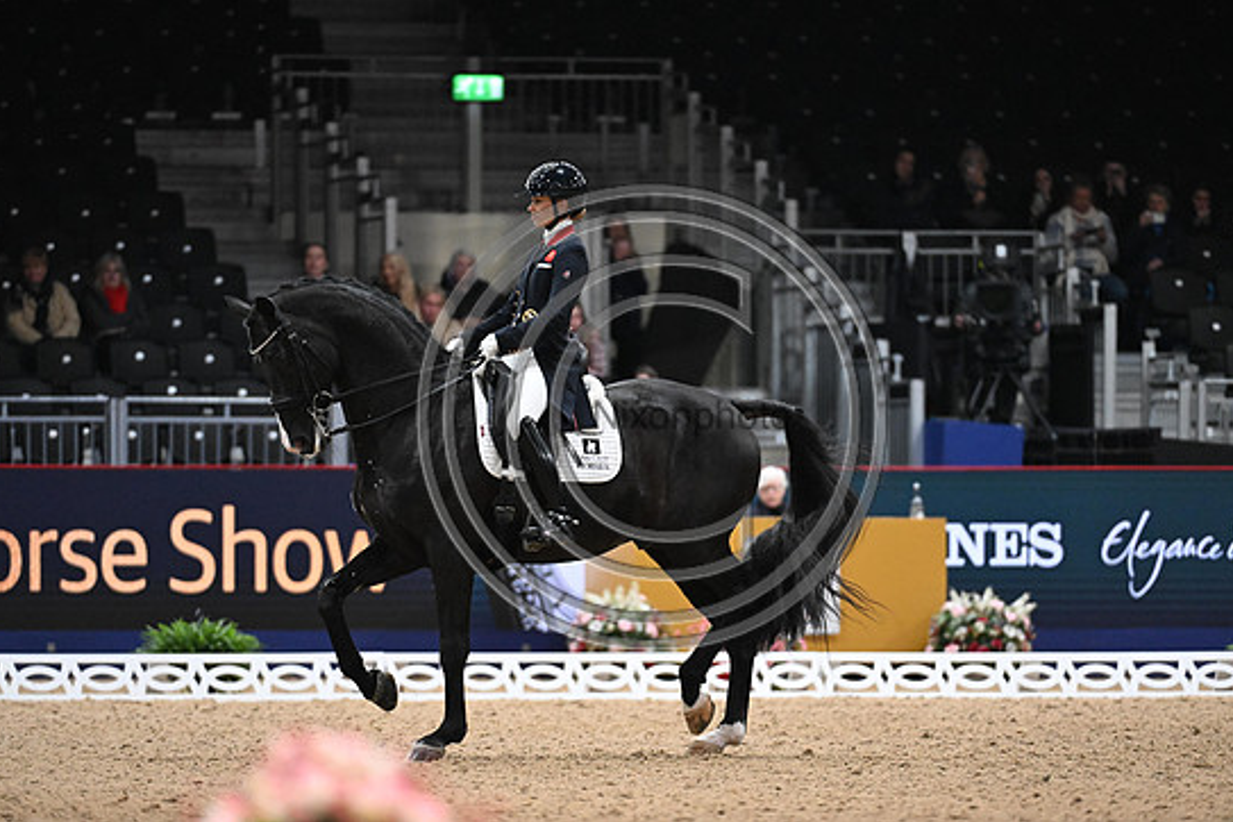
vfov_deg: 3.7
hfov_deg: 5.5
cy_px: 385
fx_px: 12808
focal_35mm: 374
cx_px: 627
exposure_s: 1/640
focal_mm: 350
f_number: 4
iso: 6400
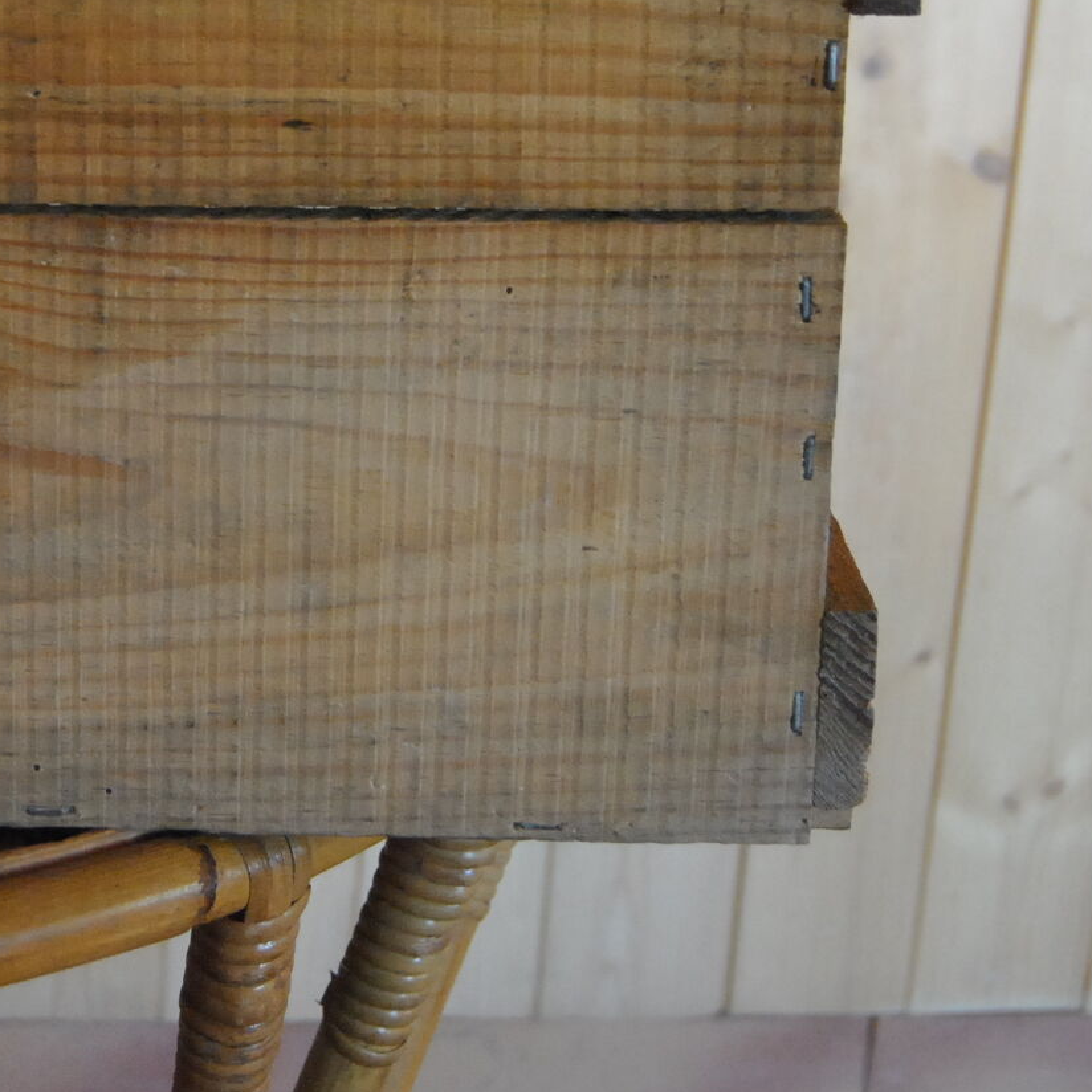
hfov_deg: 21.8
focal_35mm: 78
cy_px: 260
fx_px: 2784
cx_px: 147
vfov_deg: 22.0
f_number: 4
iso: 1250
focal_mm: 26
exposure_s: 1/30
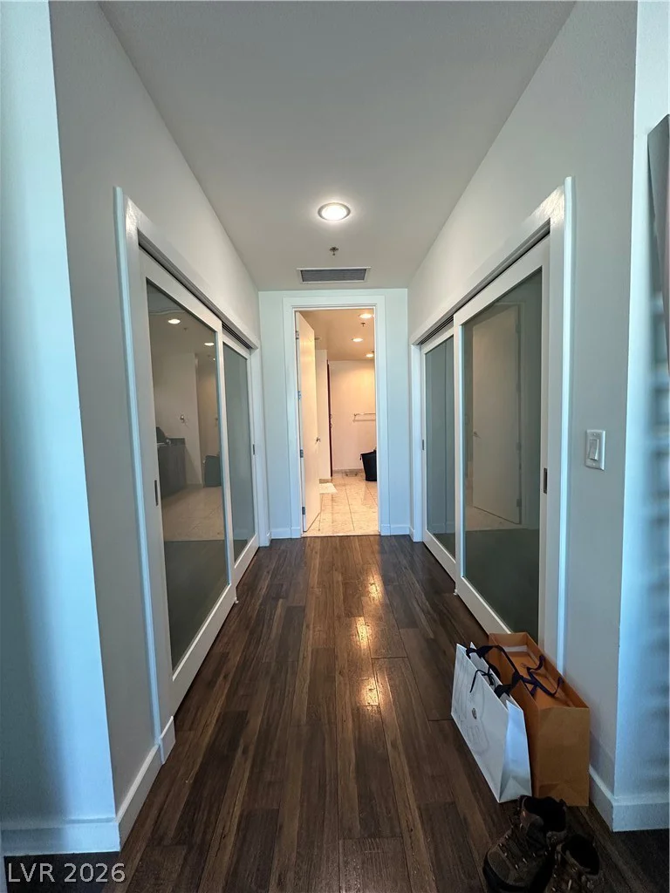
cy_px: 446
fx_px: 361
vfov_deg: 102.1
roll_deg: +1.2
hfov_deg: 85.7
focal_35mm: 14
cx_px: 335
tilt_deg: -3.2
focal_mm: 2.22
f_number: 2.2
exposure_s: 1/120
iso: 250
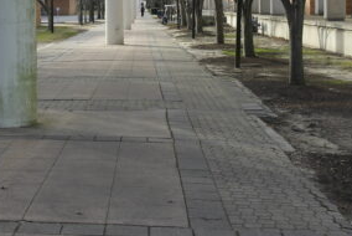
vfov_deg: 16.6
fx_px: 793
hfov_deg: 24.8
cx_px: 103
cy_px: 19
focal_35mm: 81
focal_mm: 20
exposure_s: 1/160
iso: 100
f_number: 5
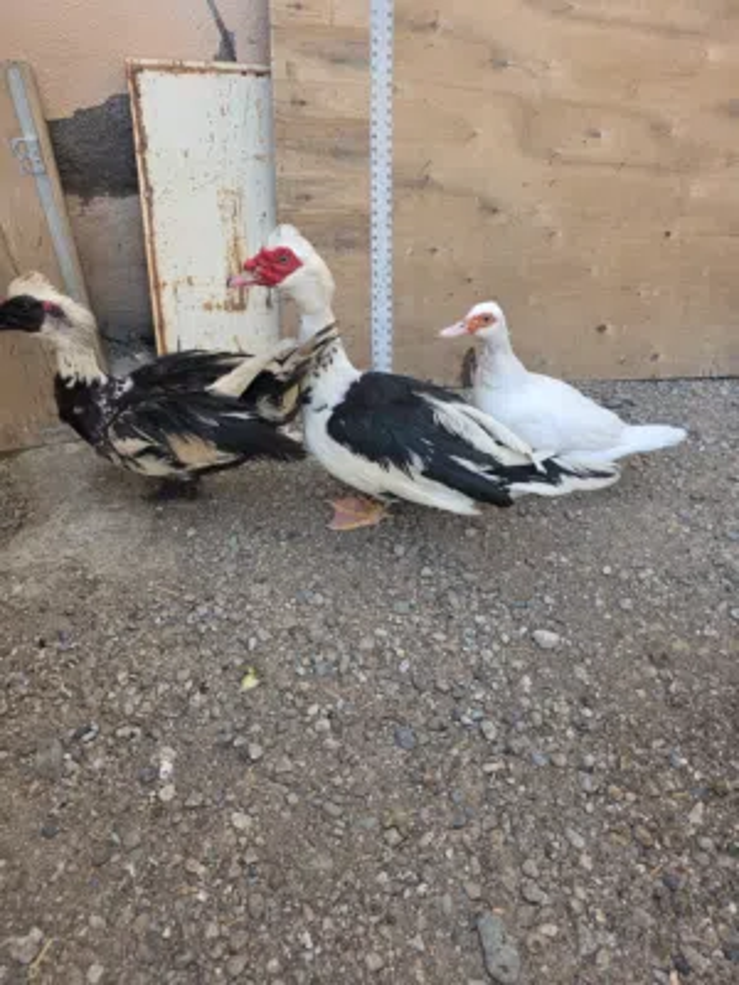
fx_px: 655
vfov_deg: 73.9
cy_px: 492
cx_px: 370
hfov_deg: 58.9
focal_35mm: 23
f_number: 1.7
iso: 64
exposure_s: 1/180
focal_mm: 6.3
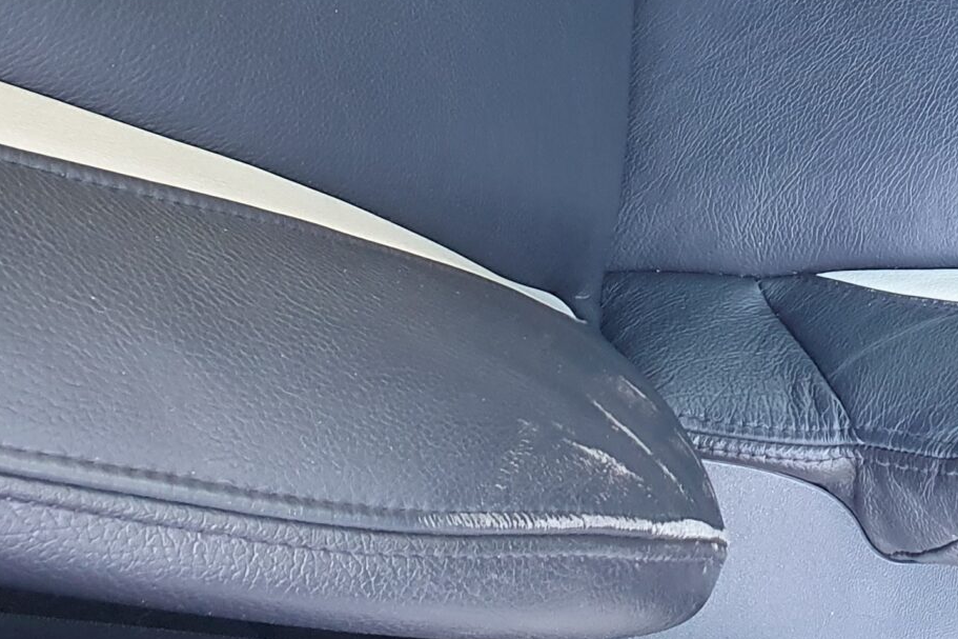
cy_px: 173
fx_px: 2022
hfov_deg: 25.1
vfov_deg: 17.8
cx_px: 1005
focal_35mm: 76
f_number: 2.4
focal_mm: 4.32
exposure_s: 1/50
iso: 400
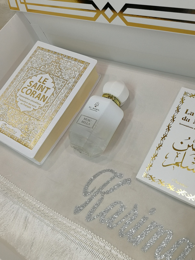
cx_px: 98
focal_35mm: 30
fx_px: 225
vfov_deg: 60.0
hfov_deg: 46.8
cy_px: 130
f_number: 2.2
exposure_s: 1/50
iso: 64
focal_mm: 3.95
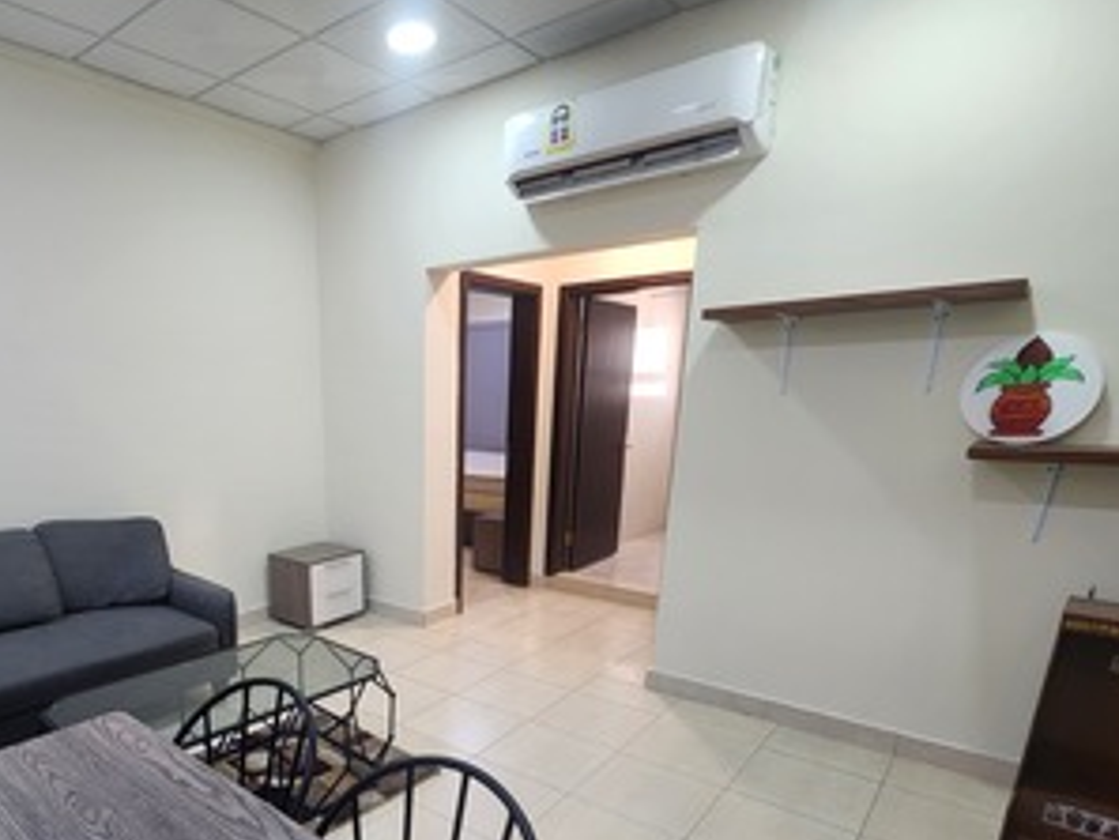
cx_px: 371
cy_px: 590
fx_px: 647
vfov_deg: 63.5
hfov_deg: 79.0
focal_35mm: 20
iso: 250
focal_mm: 2.2
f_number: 2.2
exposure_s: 1/50
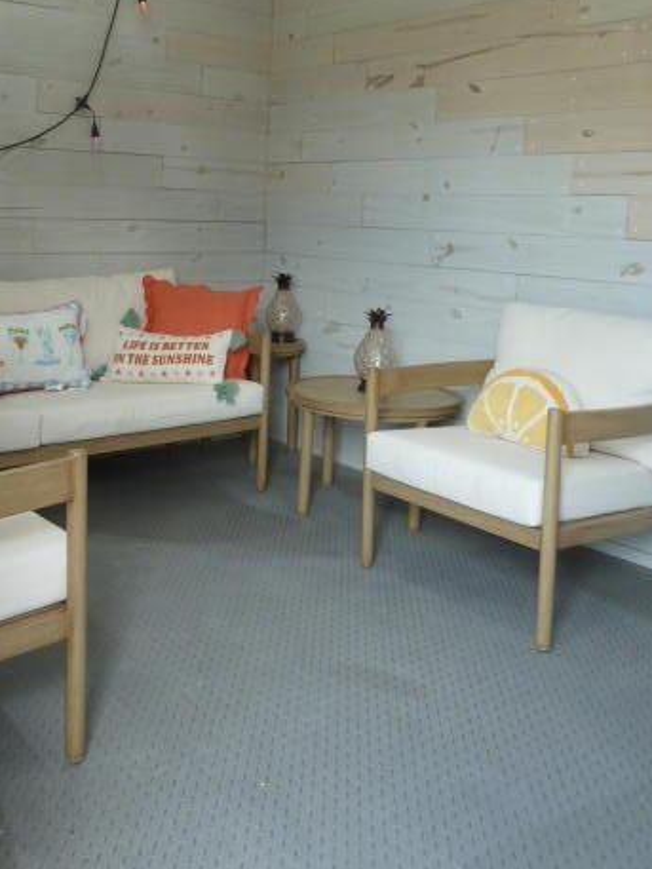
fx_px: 879
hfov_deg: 40.4
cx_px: 241
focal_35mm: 35
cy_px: 262
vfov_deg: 51.2
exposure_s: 1/30
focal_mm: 4.1
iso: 80
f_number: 3.3
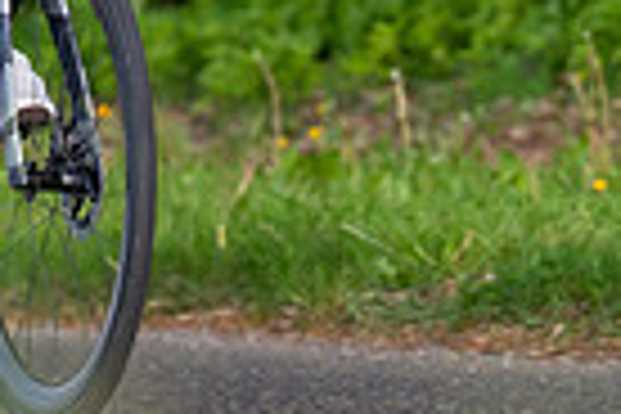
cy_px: -340
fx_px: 14541
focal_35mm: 843
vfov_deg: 1.6
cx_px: 32
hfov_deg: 2.4
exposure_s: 1/800
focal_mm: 200
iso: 1250
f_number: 4
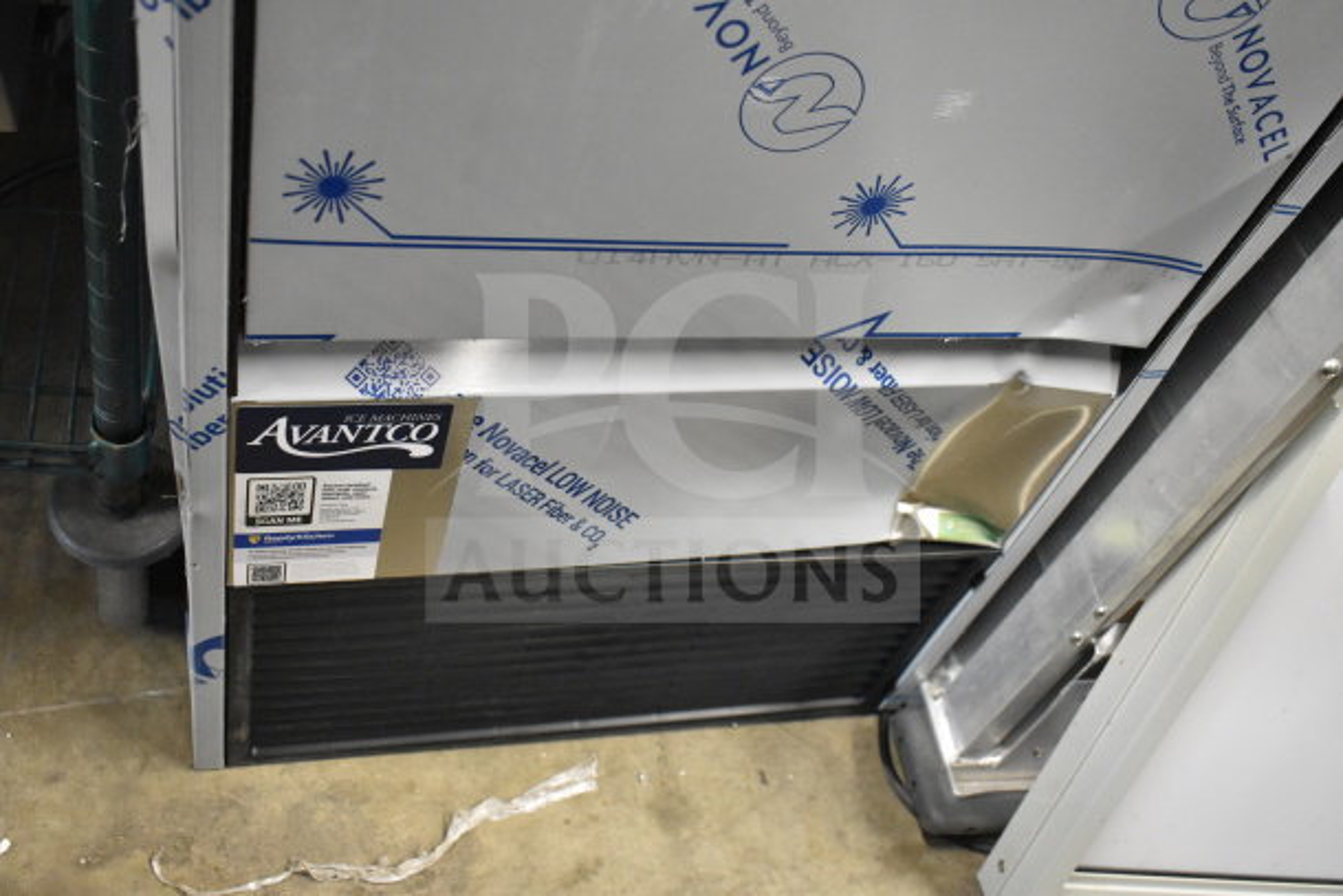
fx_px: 1343
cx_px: 672
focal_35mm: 36
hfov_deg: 53.1
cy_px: 448
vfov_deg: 36.9
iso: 5000
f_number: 3.8
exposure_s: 1/40
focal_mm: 24
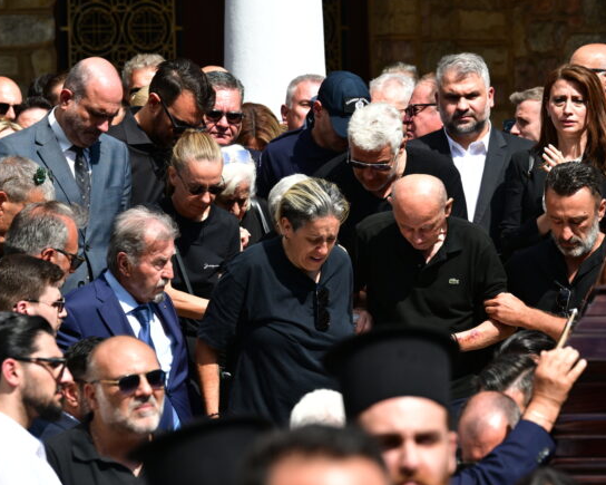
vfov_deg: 5.8
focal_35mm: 265
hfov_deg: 7.3
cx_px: 378
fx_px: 4752
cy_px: 229
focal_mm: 200
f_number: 7.1
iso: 800
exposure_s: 1/2000
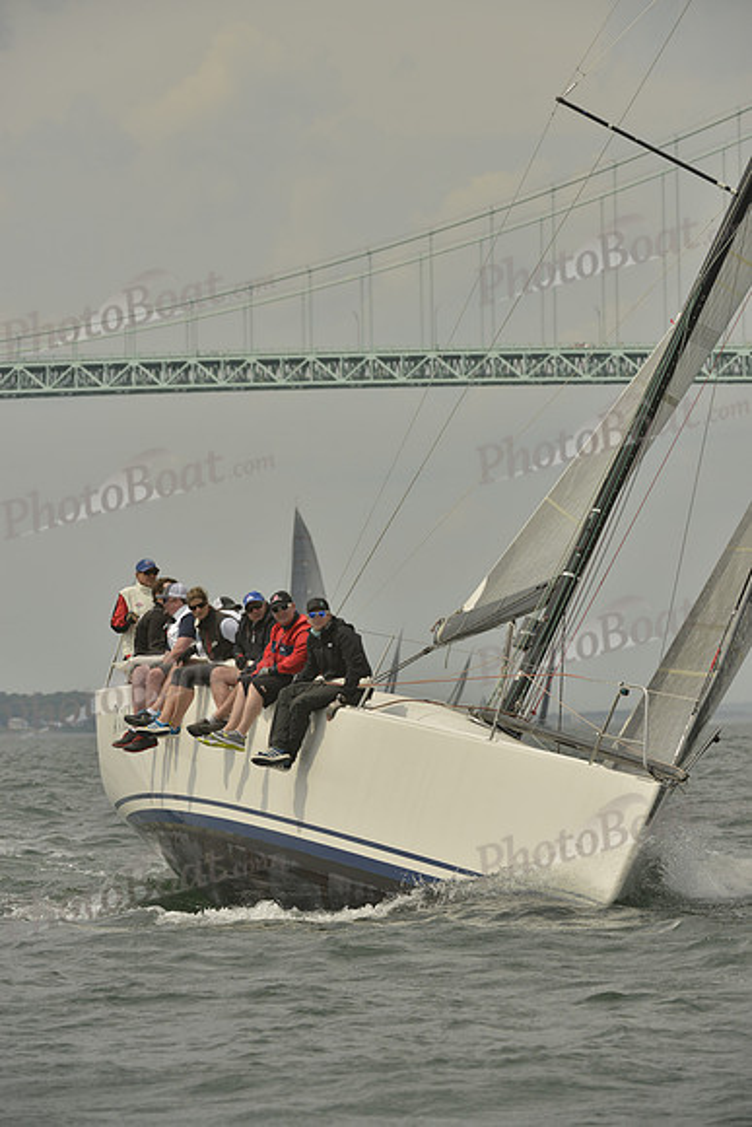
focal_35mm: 220
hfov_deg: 6.2
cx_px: 376
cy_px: 564
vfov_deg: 9.4
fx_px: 6889
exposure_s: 1/1250
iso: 280
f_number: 9
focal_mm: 220
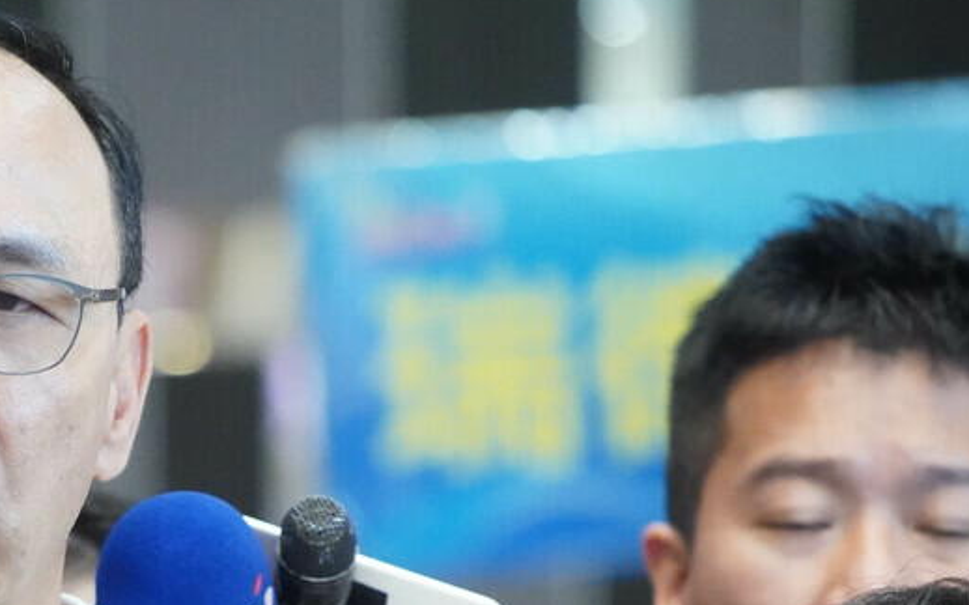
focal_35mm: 502
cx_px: -84
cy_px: 629
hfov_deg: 4.2
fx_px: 13253
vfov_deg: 2.6
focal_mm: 213
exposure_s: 1/250
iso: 12800
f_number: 5.6
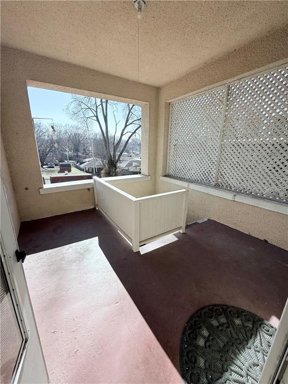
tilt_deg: -15.6
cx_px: 144
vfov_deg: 102.1
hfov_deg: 85.7
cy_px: 192
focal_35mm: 14
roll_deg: -0.1
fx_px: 155
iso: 64
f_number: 2.2
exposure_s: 1/985
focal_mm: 2.22
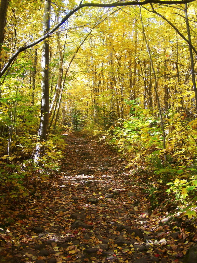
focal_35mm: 38
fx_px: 288
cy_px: 132
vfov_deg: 49.0
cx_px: 98
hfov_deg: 37.7
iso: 80
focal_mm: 6.3
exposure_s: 1/80
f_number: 2.8
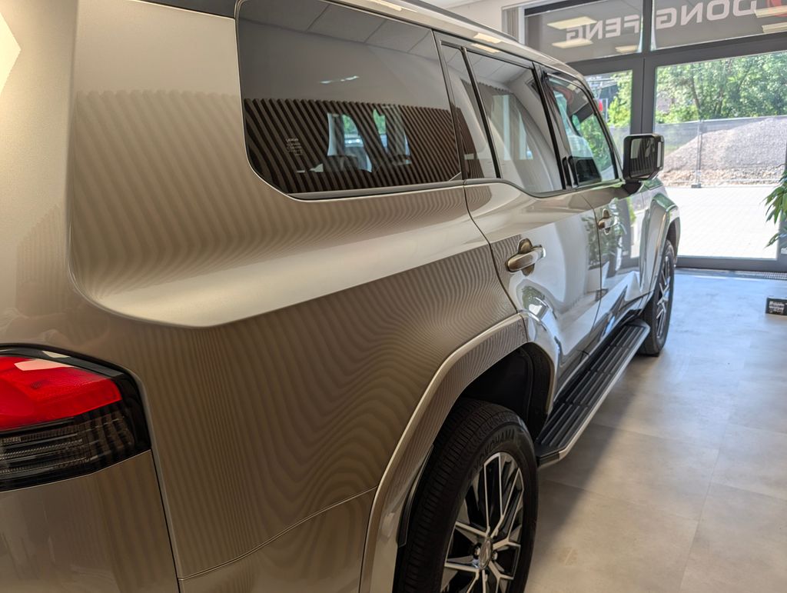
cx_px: 394
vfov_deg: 56.9
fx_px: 546
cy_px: 296
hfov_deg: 71.5
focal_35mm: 24
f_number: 1.68
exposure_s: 1/151
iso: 16
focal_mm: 6.9
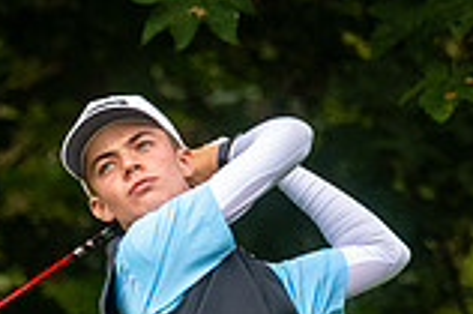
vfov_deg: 0.7
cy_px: 508
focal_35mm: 1913
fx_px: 25108
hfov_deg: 1.1
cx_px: -244
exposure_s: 1/1000
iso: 640
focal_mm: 300
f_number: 4
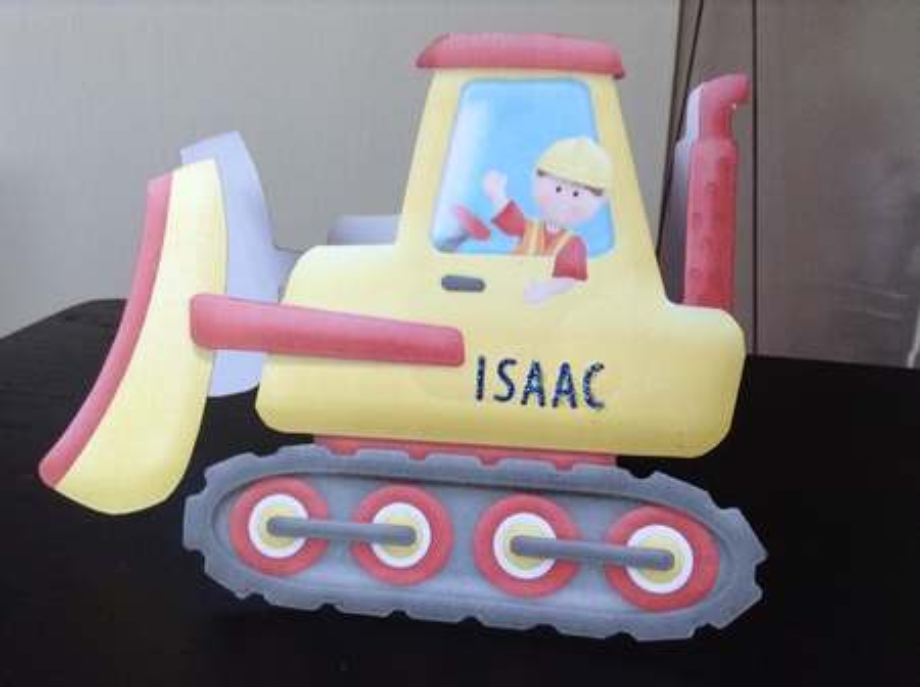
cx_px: 460
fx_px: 876
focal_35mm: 33
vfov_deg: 42.8
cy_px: 344
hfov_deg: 55.4
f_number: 2.4
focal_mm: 3.3
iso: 100
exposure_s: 1/24
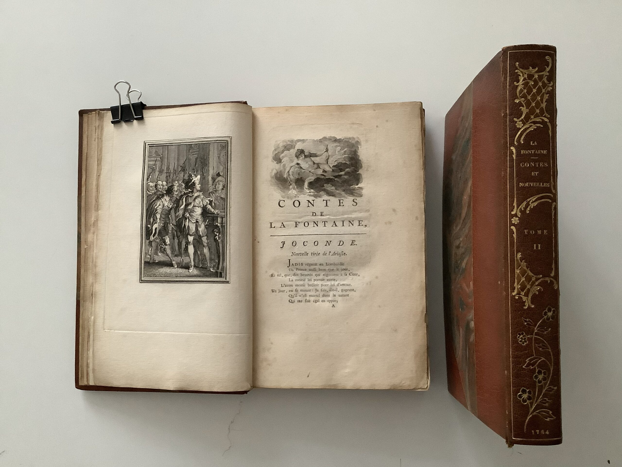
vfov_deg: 45.4
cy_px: 234
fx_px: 557
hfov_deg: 58.4
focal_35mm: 31
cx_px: 311
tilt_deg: -86.7
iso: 400
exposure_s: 1/30
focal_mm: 3.3
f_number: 2.4
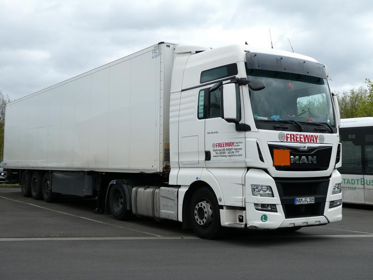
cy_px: 138
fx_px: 452
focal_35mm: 42
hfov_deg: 44.8
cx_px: 182
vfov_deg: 34.3
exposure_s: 1/400
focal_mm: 7.2
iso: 80
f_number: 3.8
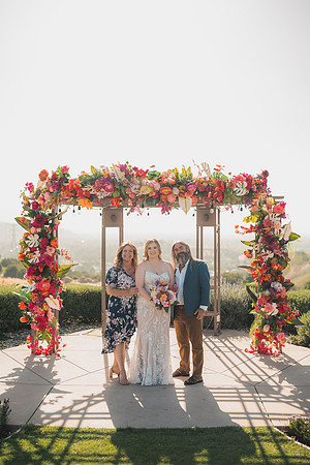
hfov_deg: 27.0
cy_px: 232
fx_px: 646
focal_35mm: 50
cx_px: 155
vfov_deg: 39.6
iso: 50
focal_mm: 50
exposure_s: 1/1000
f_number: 2
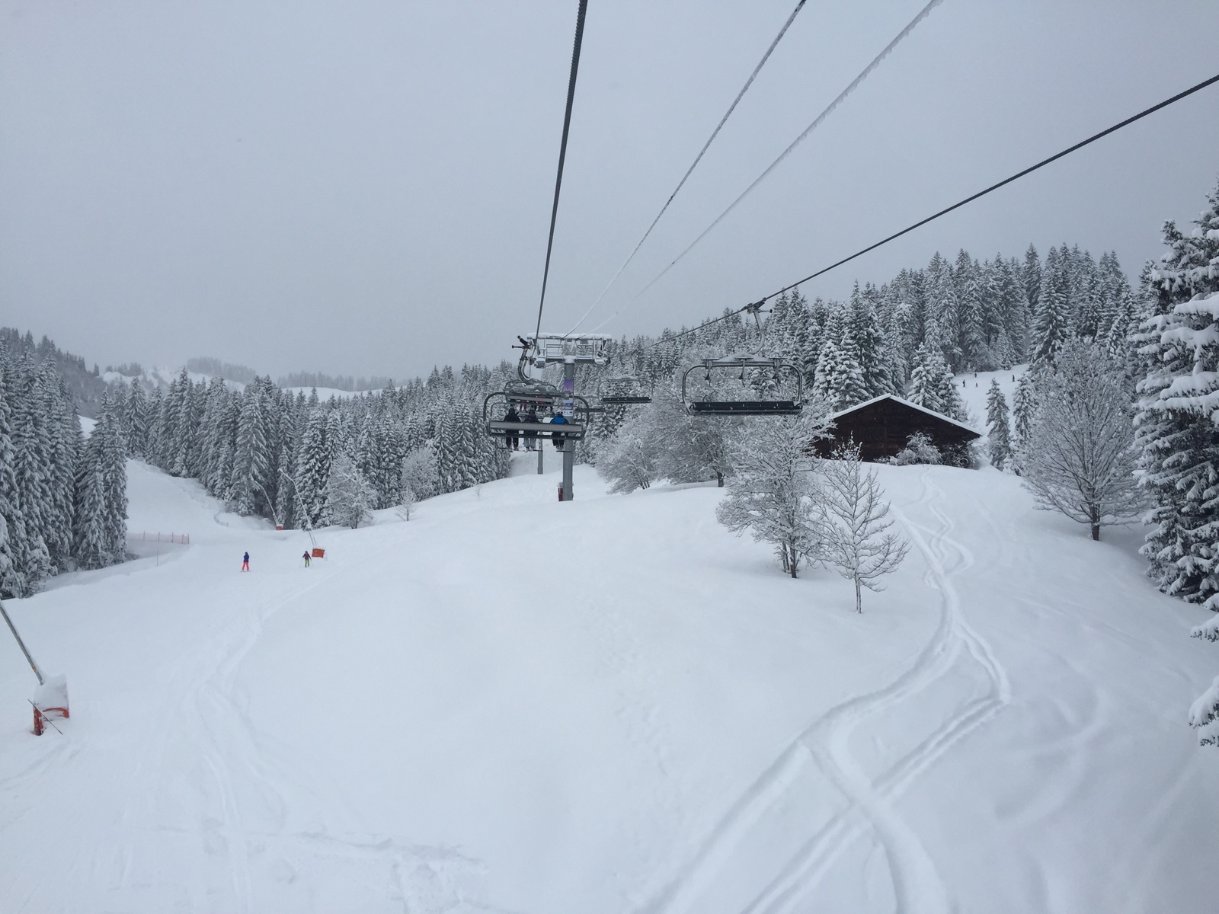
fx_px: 1021
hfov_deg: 61.7
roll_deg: +0.1
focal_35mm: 29
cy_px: 457
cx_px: 610
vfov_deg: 48.2
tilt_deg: +7.6
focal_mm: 4.15
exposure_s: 1/1799
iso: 32
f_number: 2.2
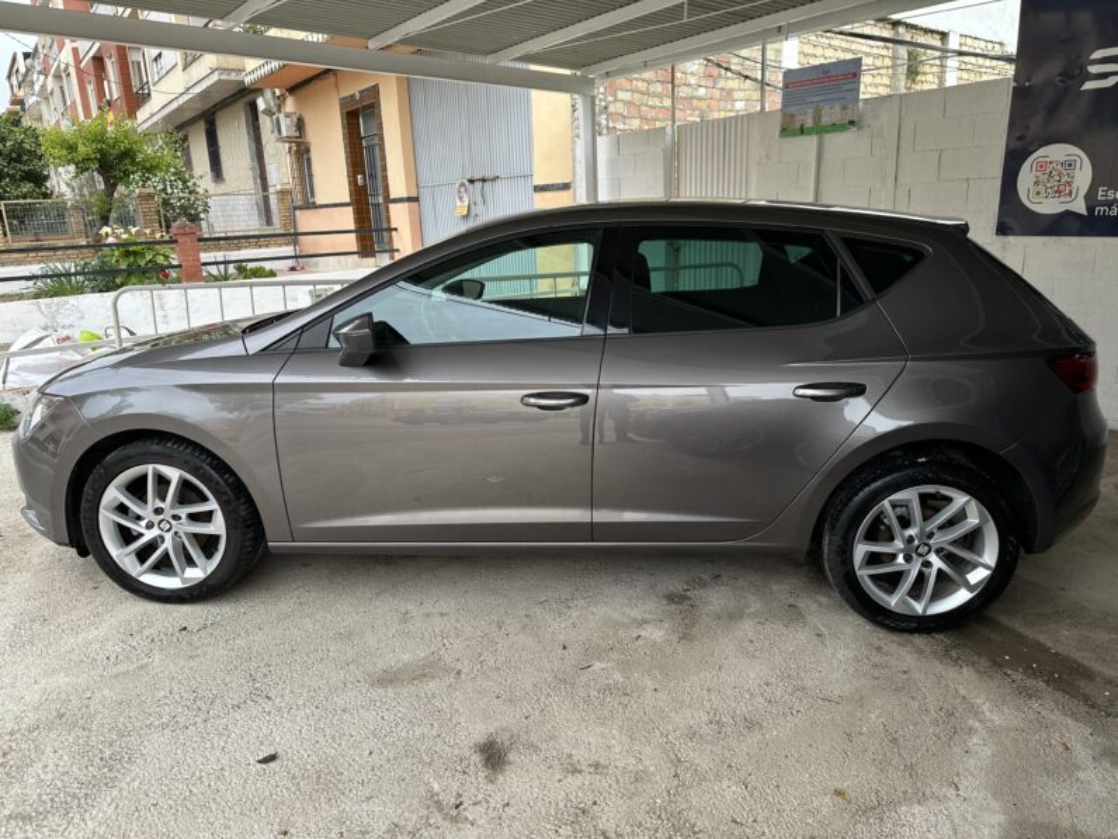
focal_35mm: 24
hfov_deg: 71.6
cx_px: 559
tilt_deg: -15.7
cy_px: 420
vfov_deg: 56.8
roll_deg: +2.9
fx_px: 775
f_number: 1.78
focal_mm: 6.86
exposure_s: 1/168
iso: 64
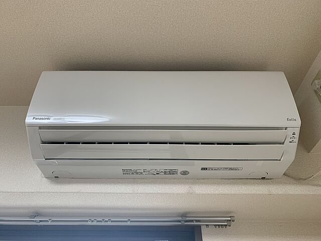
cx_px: 160
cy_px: 120
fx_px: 241
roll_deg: -0.8
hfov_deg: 67.3
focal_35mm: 26
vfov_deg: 53.1
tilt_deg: +39.8
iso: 100
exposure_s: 1/70
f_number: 1.8
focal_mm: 4.25
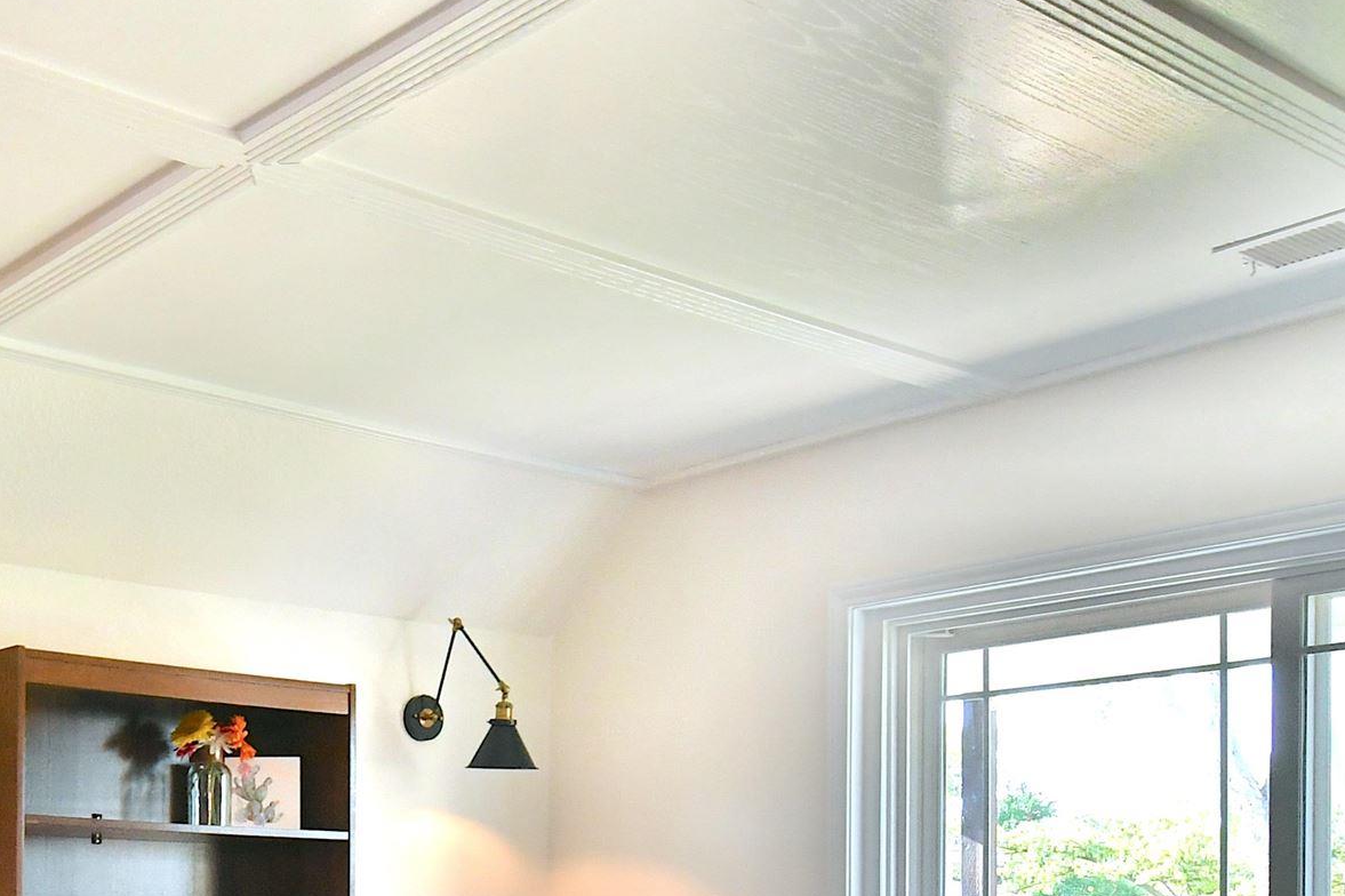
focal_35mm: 47
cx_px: 217
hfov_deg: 39.8
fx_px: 1755
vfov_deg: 26.9
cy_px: 919
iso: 2000
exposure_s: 1/60
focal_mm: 12
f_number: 9
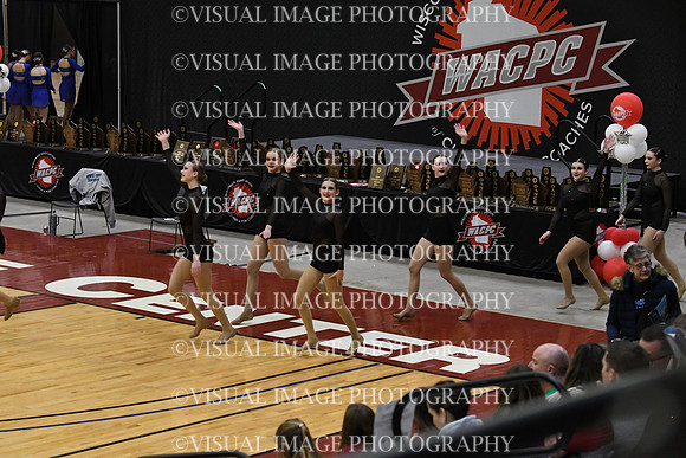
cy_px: 229
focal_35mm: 105
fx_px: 2001
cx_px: 343
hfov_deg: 19.5
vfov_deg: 13.0
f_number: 4
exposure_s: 1/500
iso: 5000
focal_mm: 70
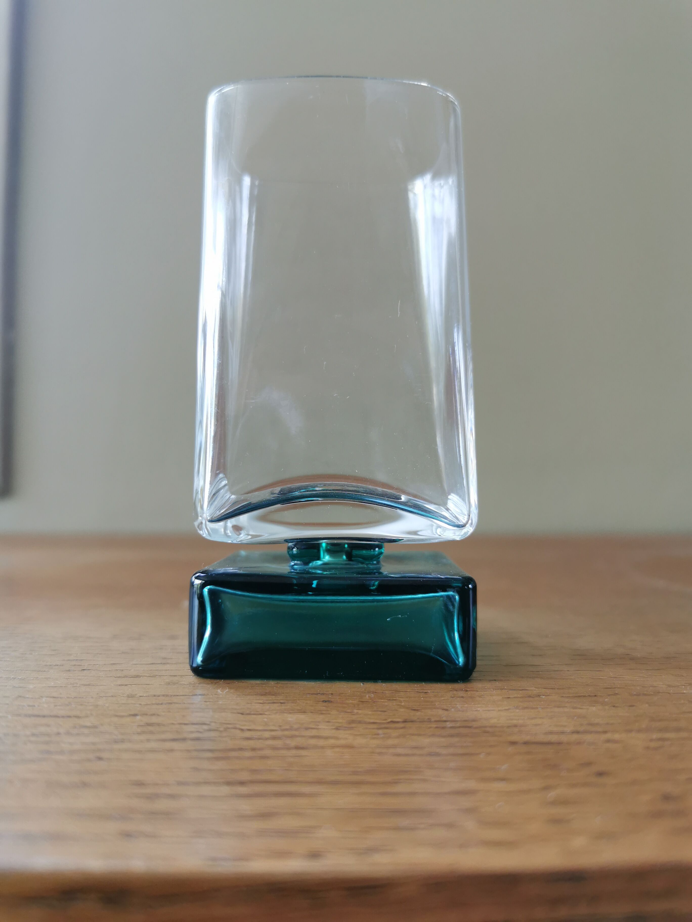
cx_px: 346
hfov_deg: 51.4
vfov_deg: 65.3
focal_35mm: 27
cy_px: 461
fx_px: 720
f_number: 1.6
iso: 80
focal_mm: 5.56
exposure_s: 1/100
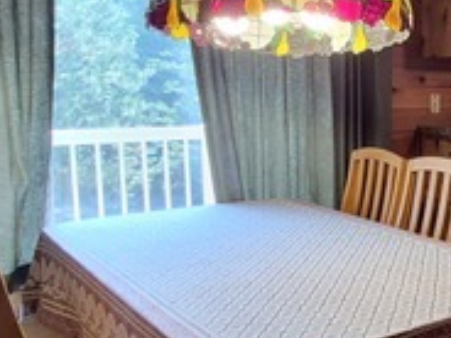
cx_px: 553
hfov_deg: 32.6
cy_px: 154
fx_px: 612
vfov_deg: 30.9
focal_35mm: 47
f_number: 2.2
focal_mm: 1.74
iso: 160
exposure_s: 1/60
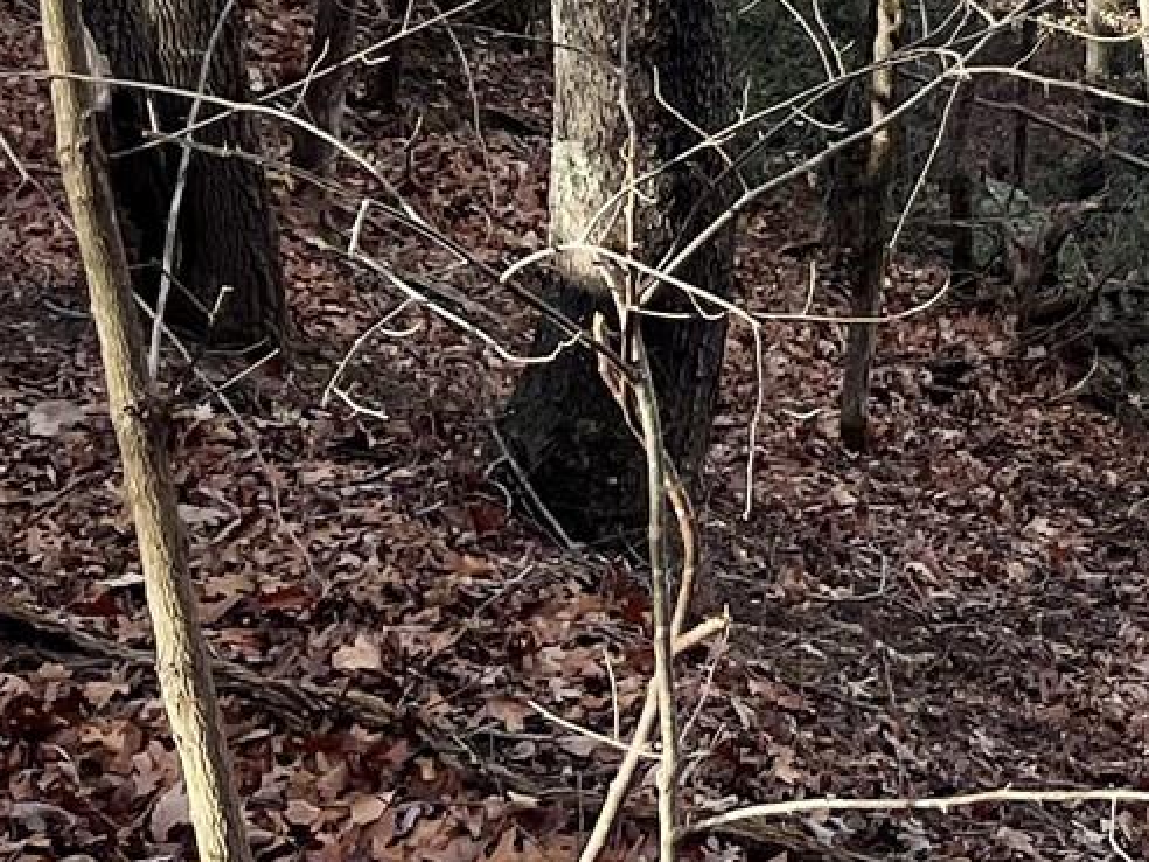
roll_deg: +3.3
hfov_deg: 16.0
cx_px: 2074
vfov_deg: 12.6
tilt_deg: -9.6
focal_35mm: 104
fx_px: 3452
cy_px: -836
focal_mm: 5.1
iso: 32
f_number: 1.6
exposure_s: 1/1387
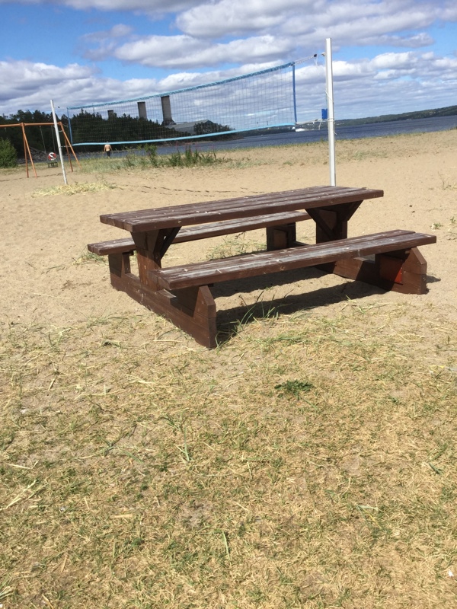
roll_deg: +5.1
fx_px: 546
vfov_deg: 58.4
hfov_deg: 45.4
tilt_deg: -17.7
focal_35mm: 31
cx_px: 228
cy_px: 304
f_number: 2.4
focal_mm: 3.3
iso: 25
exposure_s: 1/1698
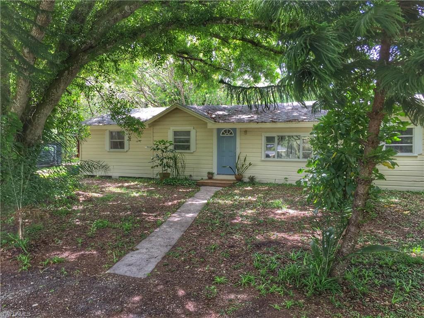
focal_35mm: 29
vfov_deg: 48.2
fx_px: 355
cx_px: 212
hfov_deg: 61.7
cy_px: 159
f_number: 2.2
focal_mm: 4.15
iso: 40
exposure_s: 1/120
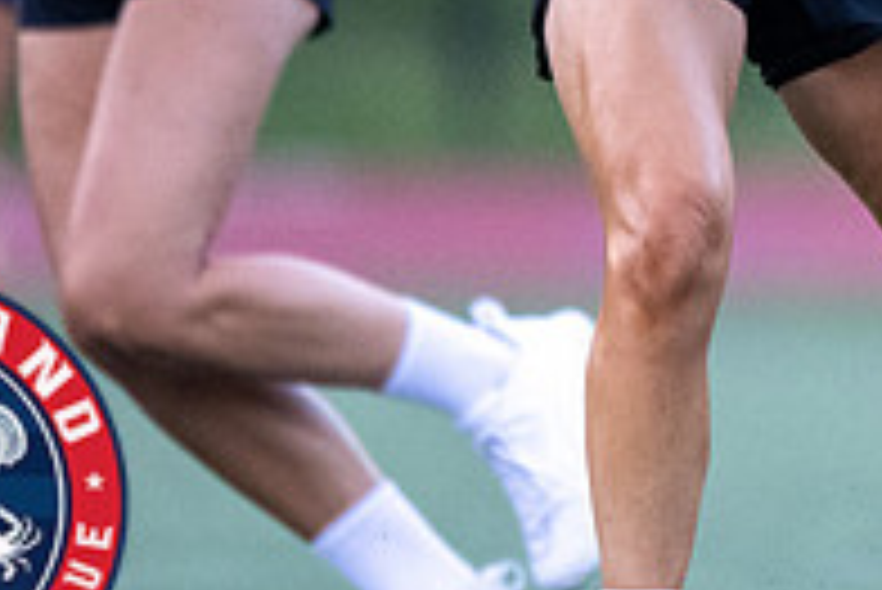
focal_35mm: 1803
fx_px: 44205
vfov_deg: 0.8
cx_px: 1432
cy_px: -136
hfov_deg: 1.1
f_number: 2.8
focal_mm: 400
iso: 4000
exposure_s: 1/1000
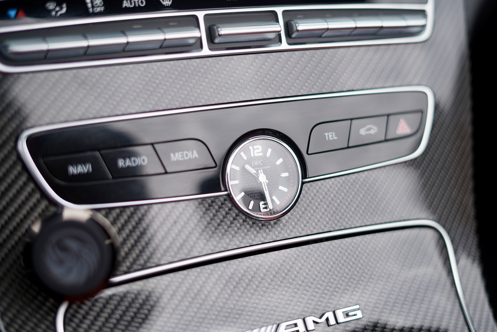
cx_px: 248
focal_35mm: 50
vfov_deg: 27.0
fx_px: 690
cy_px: 166
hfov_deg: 39.6
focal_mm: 50
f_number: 2.2
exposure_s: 1/1250
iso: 100
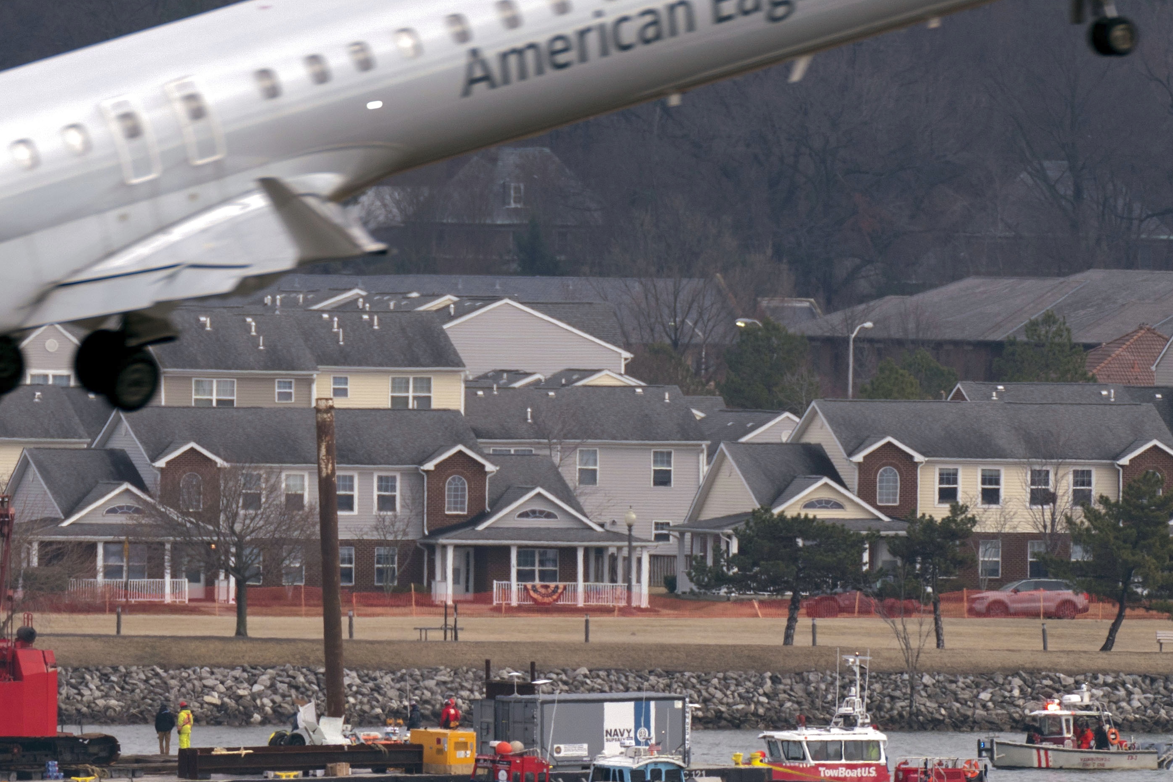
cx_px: 158
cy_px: 177
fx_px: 58935
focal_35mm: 1809
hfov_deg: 1.1
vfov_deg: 0.8
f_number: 5.6
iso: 250
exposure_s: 1/500
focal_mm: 840
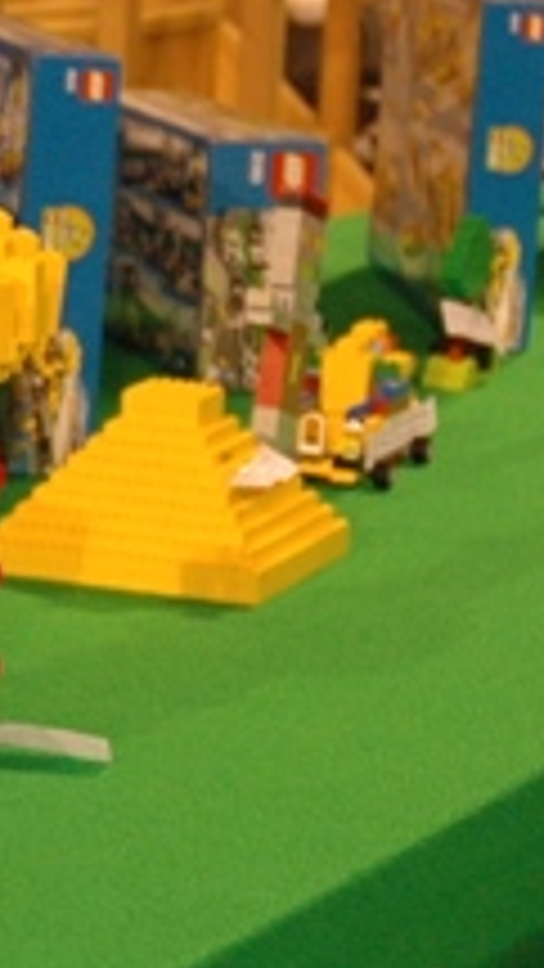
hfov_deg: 6.6
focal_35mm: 181
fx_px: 4638
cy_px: 549
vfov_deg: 11.9
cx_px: -301
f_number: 4
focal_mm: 31
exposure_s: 1/100
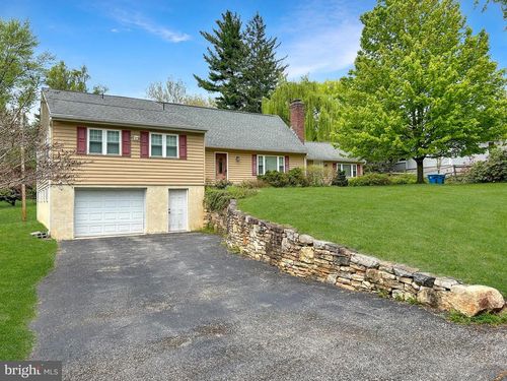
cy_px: 190
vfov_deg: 53.1
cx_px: 254
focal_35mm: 26
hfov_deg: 67.3
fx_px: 381
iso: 50
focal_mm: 5.7
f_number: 1.5
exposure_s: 1/2404
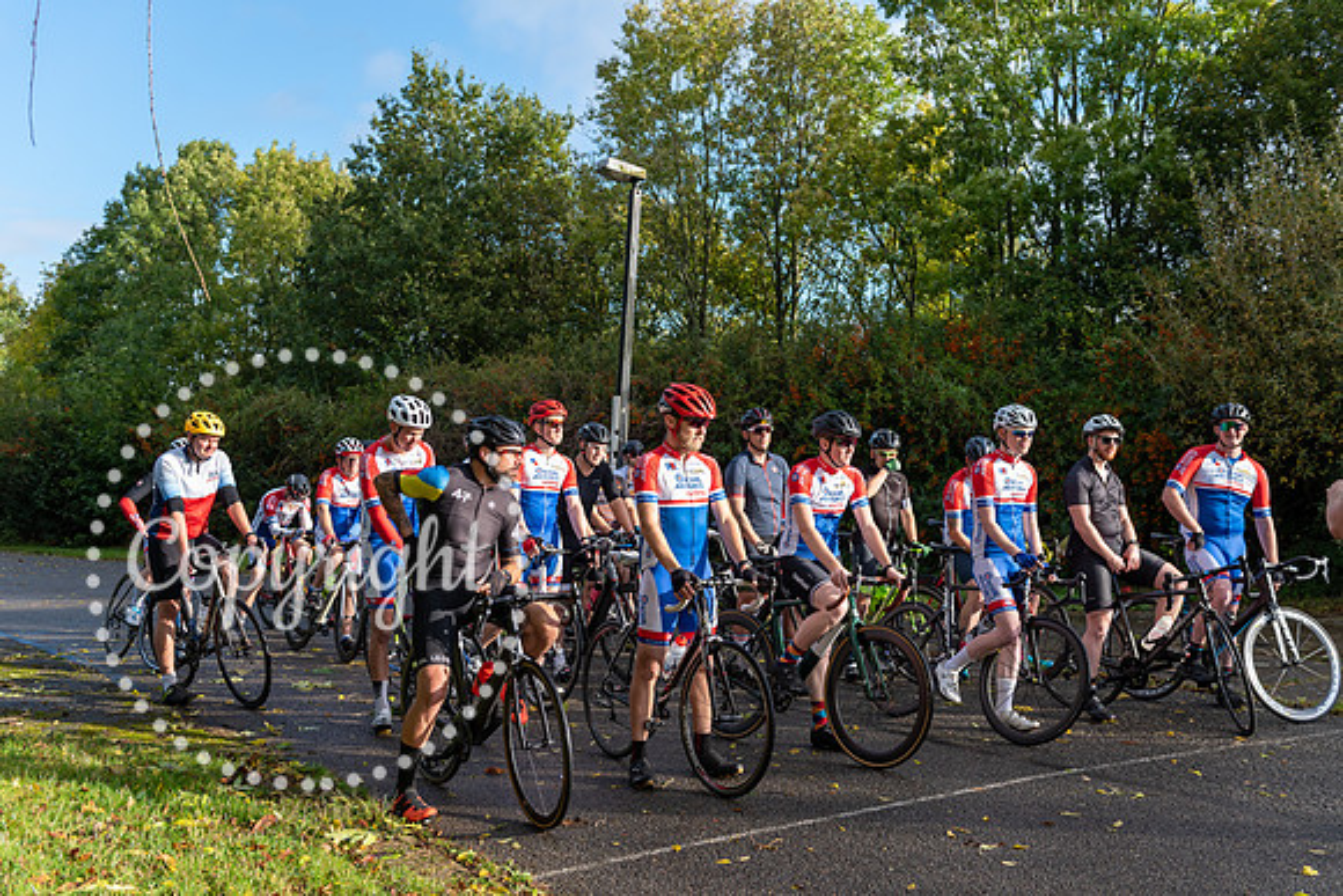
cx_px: 672
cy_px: 448
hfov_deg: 53.1
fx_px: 1343
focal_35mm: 36
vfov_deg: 36.9
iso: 200
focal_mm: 36
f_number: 4
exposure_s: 1/640
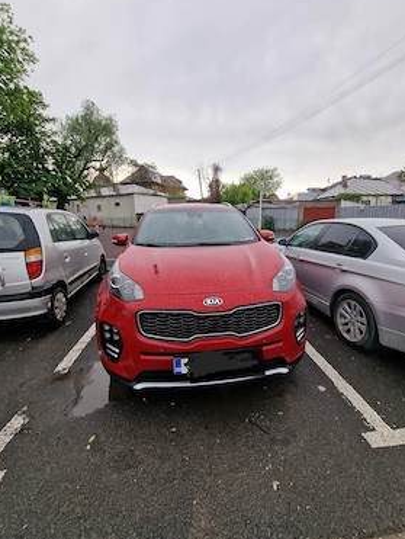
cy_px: 270
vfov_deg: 102.0
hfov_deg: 85.7
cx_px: 212
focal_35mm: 14
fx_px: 218
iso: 50
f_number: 2.2
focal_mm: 2.2
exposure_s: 1/196
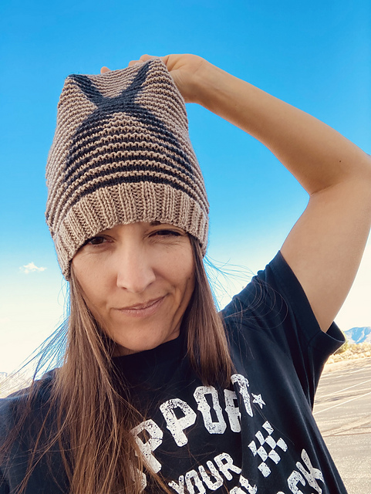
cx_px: 186
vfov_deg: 56.8
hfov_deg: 44.2
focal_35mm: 32
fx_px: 457
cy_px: 247
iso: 40
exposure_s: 1/121
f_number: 2.2
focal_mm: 2.87
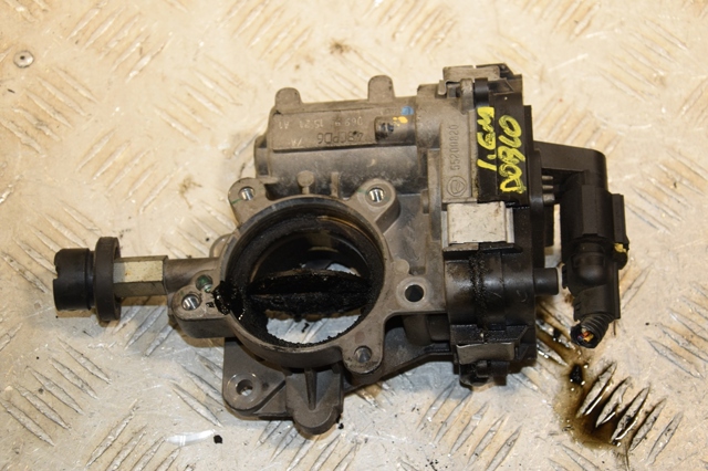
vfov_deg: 18.2
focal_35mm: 75
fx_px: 1474
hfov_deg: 27.0
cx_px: 354
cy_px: 236
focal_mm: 50
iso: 800
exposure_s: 1/200
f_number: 6.3
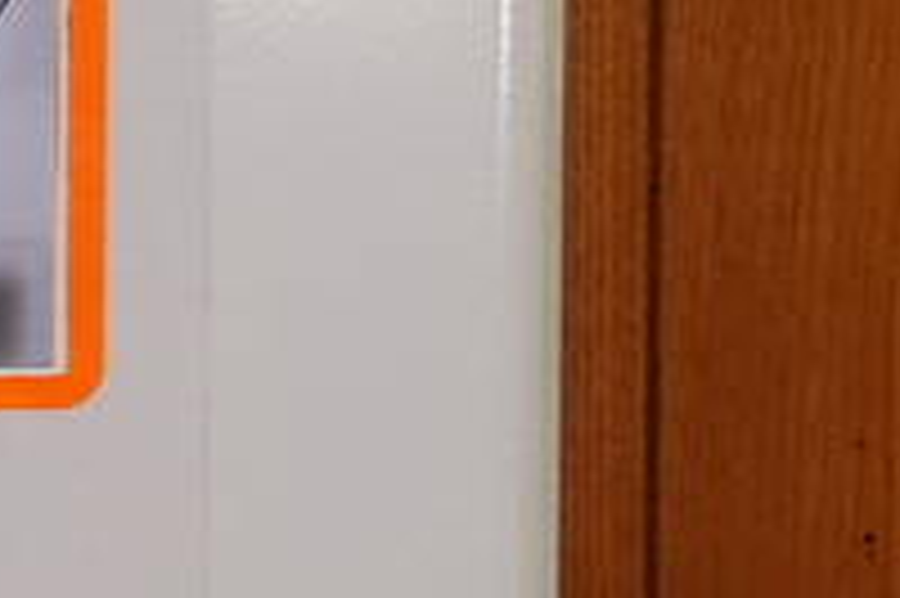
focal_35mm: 166
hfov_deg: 8.9
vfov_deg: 8.1
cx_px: -2149
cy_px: 946
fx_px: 4146
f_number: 5.6
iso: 800
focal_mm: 9
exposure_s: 1/30
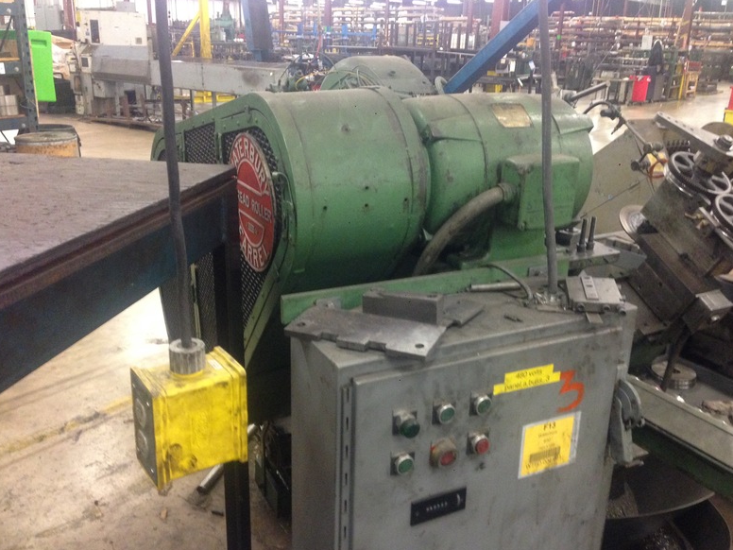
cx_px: 366
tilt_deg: -17.1
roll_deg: -2.9
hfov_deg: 54.0
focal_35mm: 34
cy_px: 280
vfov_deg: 41.8
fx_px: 720
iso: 320
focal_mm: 4.12
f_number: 2.4
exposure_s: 1/15
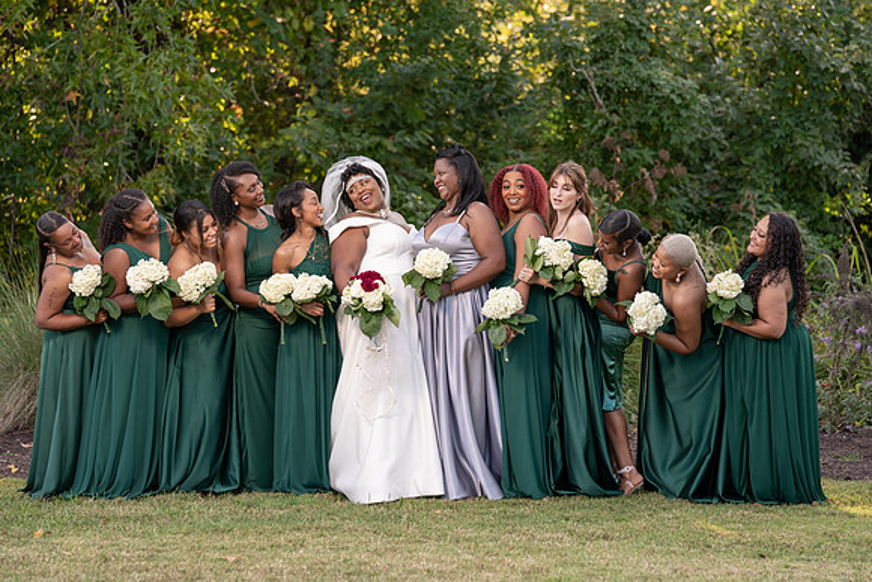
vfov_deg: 9.2
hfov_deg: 13.7
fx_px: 3616
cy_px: 291
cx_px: 440
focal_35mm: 149
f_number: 4
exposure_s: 1/200
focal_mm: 147
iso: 160
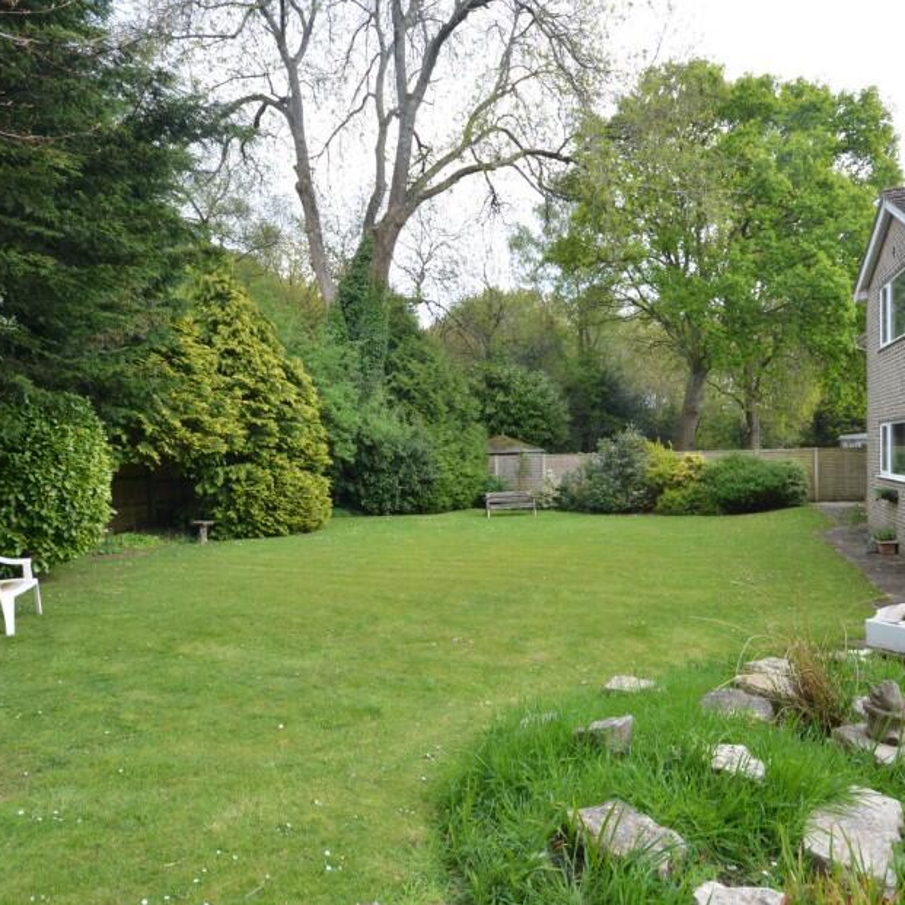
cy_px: 482
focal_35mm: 21
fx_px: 621
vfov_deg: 72.1
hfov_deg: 71.7
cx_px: 520
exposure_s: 1/200
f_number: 8
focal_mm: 10
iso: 400
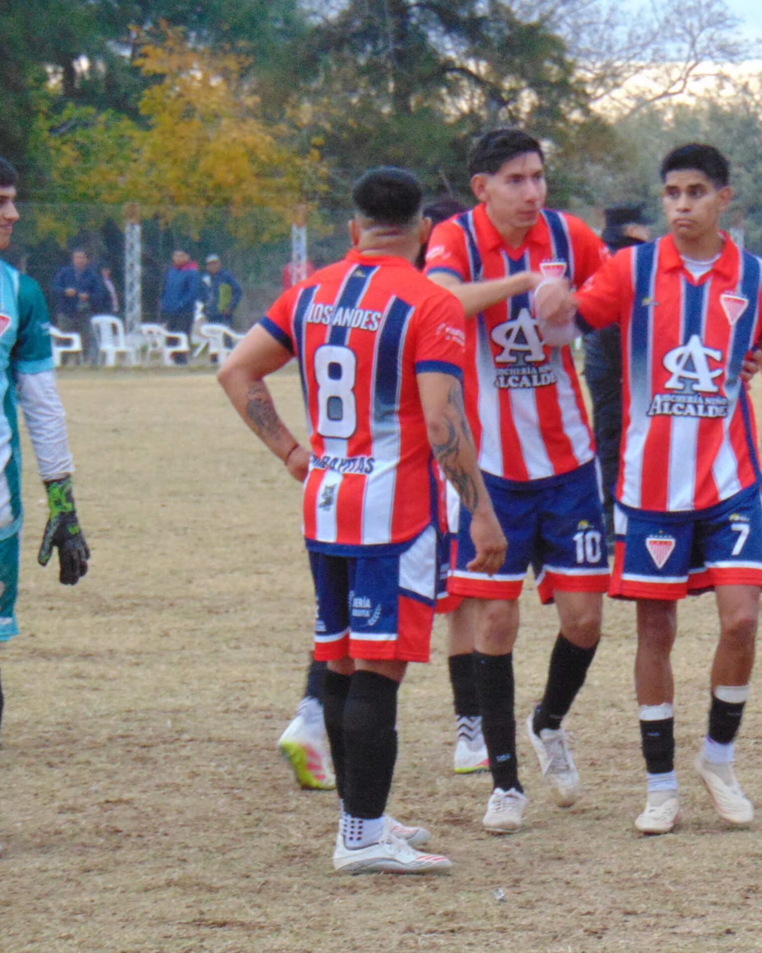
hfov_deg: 7.2
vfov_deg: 9.0
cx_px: 557
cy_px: 477
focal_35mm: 214
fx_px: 6033
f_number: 4
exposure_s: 1/60
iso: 400
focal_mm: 29.5
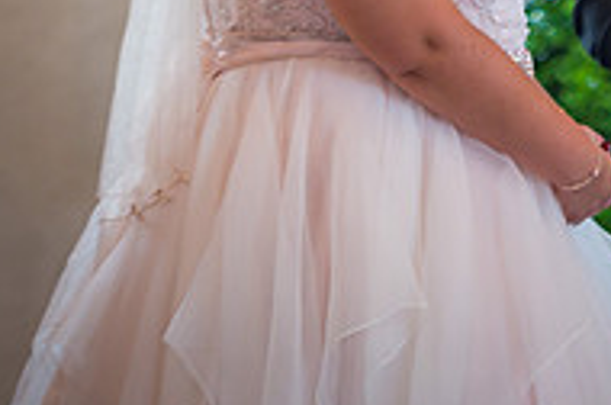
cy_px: -167
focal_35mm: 397
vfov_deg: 3.4
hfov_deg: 5.2
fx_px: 6727
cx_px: 820
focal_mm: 130
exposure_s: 1/45
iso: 1100
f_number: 2.8
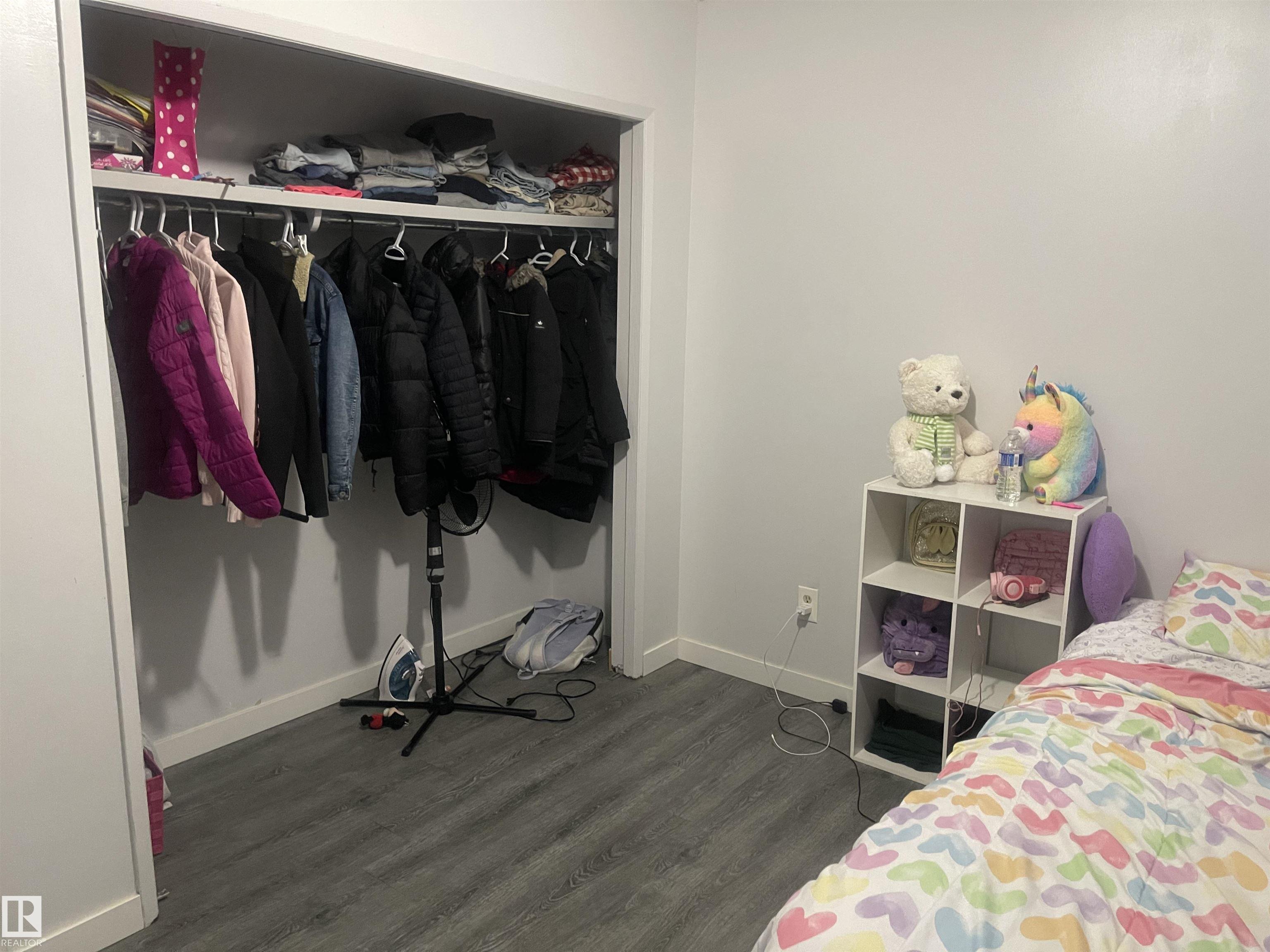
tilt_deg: -12.1
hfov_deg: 69.4
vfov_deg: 54.9
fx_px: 917
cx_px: 635
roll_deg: -1.1
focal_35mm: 25
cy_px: 476
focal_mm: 5.1
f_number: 1.6
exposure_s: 1/40
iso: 640
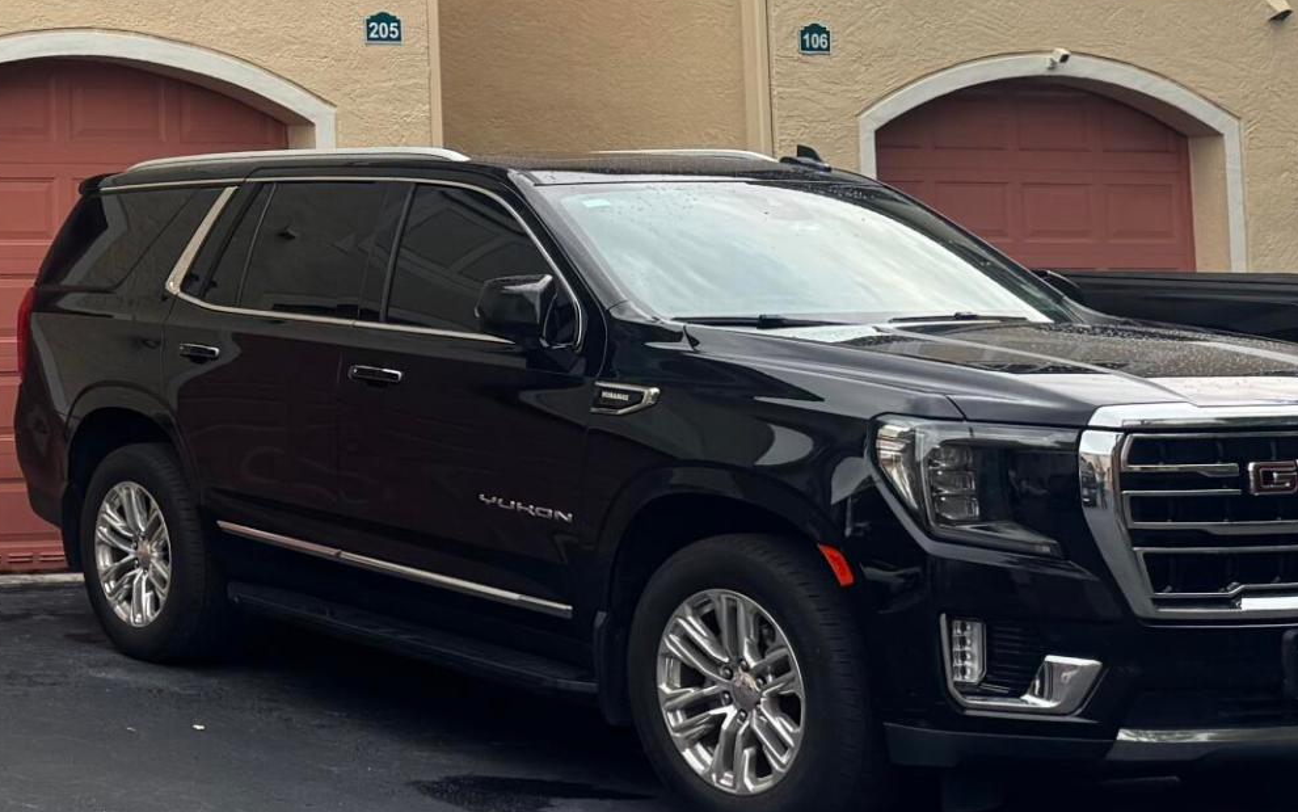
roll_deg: +0.9
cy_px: 58
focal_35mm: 74
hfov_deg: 23.5
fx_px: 2618
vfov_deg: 17.3
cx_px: -523
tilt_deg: +0.3
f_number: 1.78
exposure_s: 1/448
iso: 80
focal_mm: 6.76
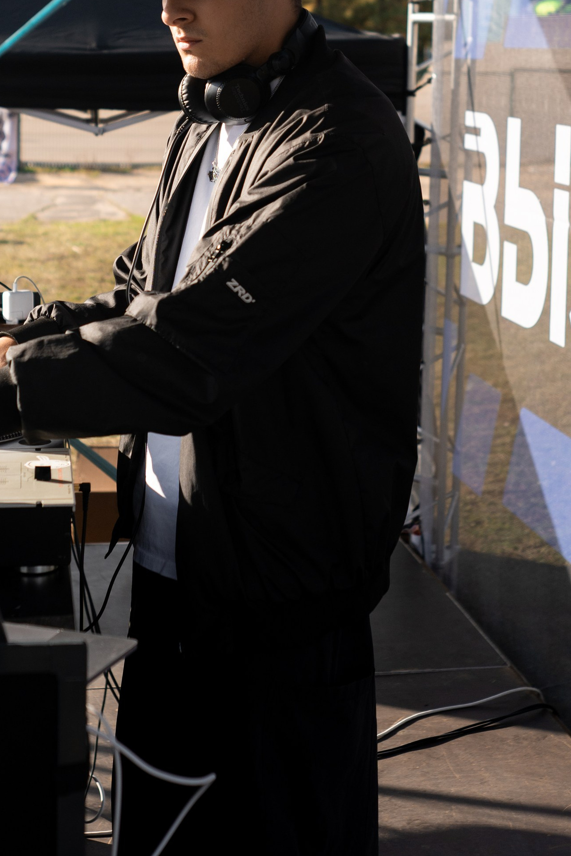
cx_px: 255
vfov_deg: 26.7
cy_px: 152
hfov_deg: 18.4
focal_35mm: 74
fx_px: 1760
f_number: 3.2
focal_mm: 35
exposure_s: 1/1000
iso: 100
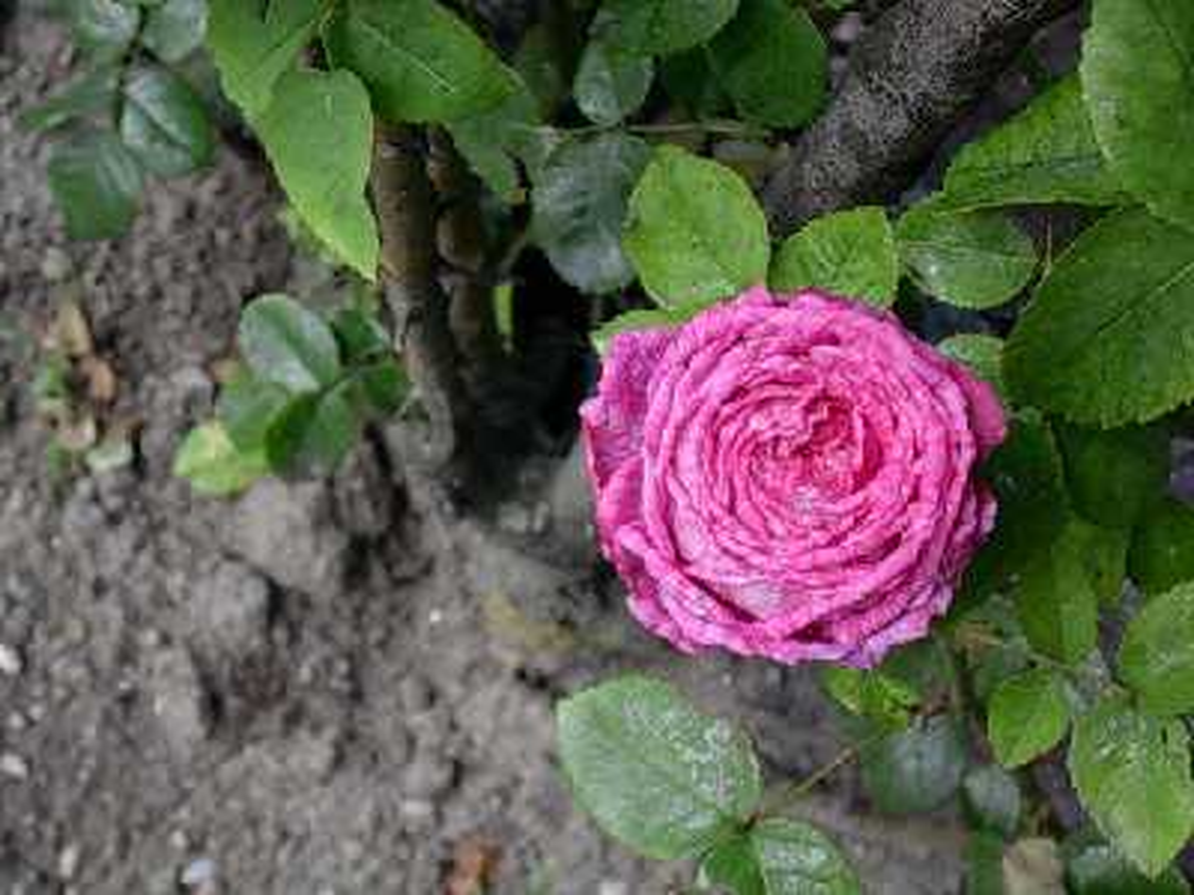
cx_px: 597
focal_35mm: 67
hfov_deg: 29.0
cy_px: 448
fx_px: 2311
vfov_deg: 21.9
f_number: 3.6
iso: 70
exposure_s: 1/161
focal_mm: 10.2
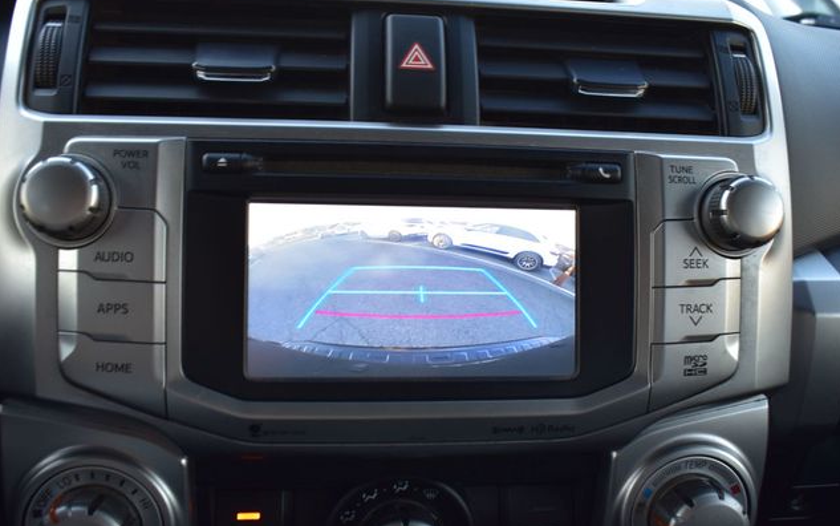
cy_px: 262
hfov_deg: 54.6
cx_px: 422
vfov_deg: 35.8
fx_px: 813
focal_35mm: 36
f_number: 6.3
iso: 400
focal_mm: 23
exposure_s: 1/20
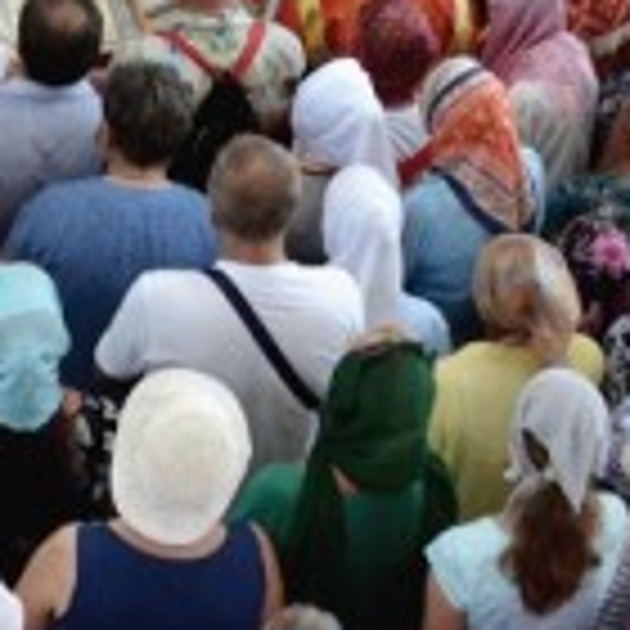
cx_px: 90
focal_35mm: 109
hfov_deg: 15.8
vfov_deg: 15.1
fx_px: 2244
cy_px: -220
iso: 2000
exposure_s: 1/500
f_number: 3.5
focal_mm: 20
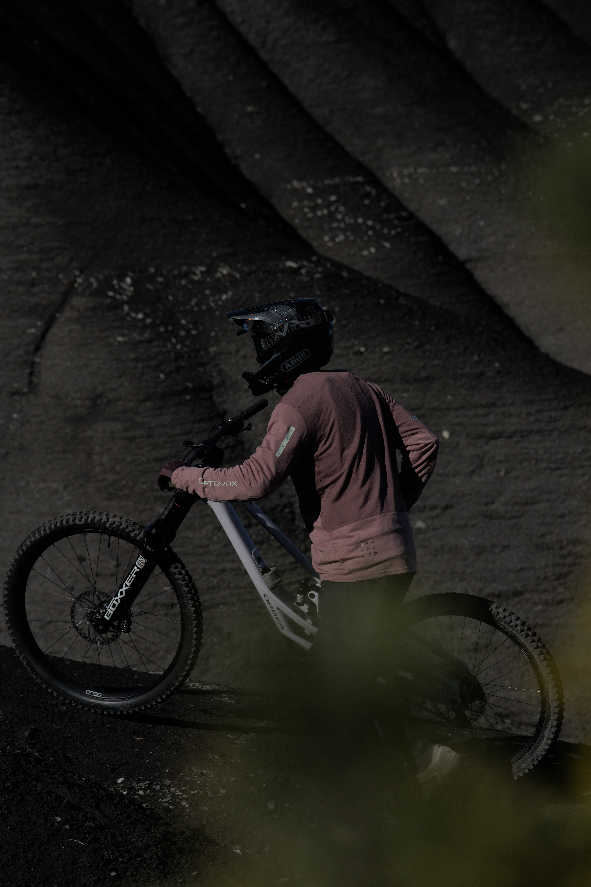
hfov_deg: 6.9
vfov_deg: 10.3
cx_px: 296
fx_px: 4925
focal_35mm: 200
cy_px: 444
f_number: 8
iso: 320
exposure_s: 1/2000
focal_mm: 200
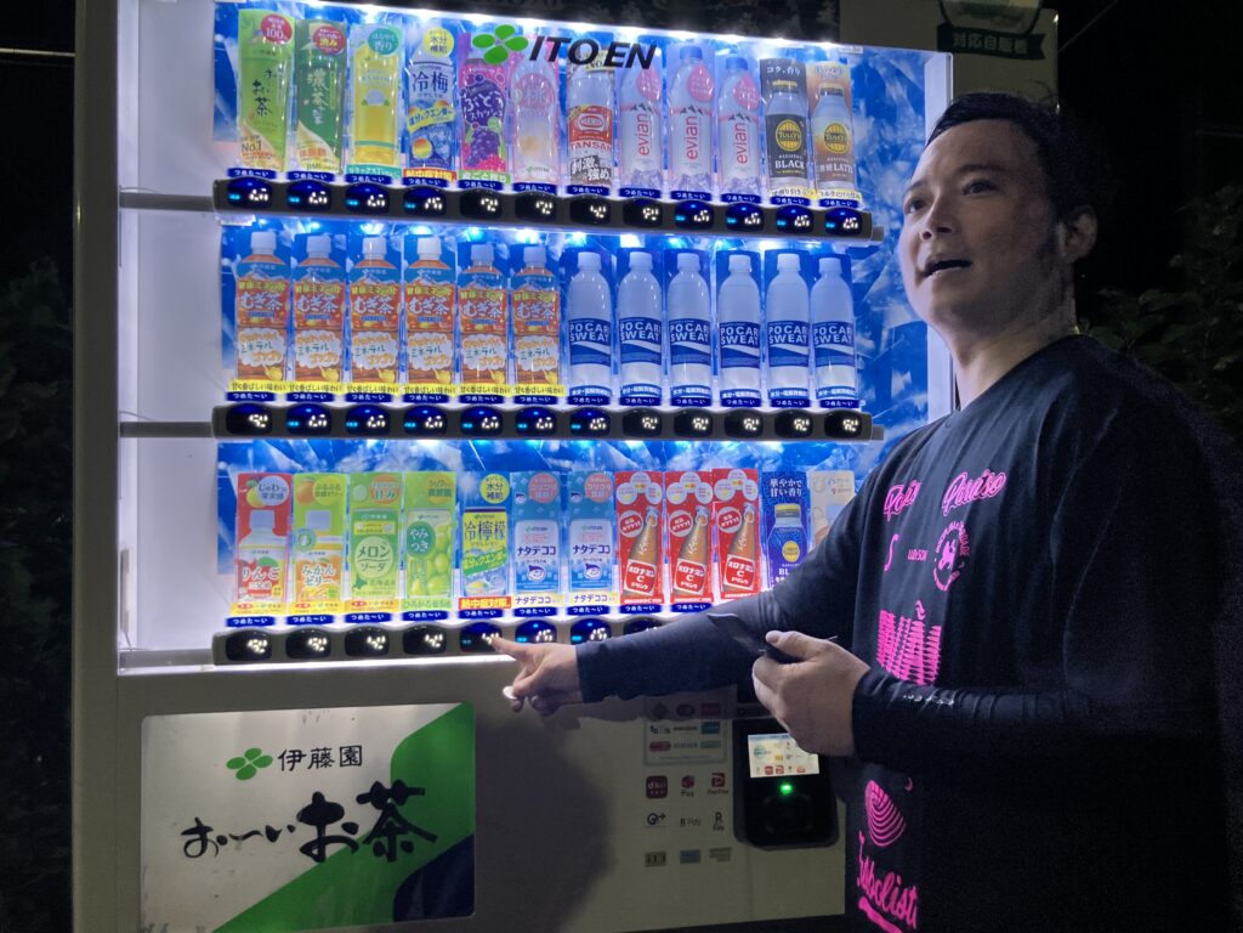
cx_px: 622
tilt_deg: -1.7
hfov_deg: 63.4
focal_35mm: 28
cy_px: 466
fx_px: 1005
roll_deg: -2.3
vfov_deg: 49.7
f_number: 1.8
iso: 80
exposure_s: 1/110
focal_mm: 3.99
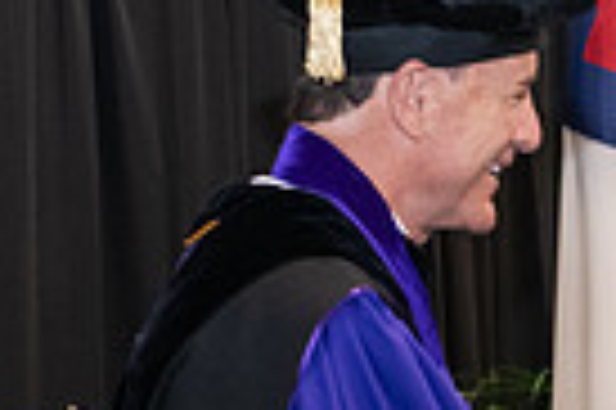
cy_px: 435
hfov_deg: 8.0
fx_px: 4341
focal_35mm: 254
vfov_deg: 5.4
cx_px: 841
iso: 2500
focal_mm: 60
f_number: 5
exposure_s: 1/125
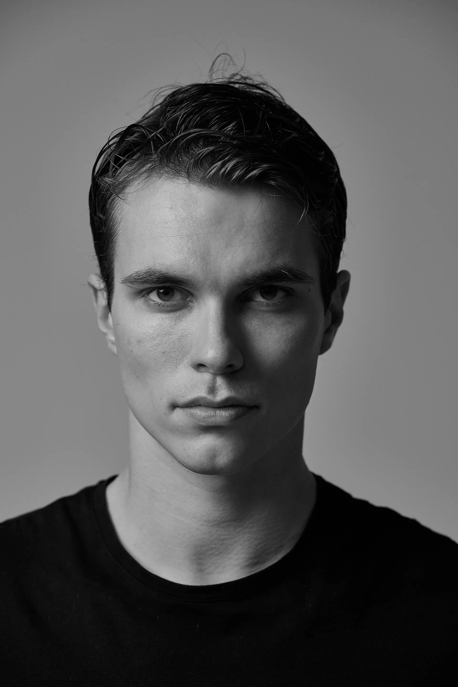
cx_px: 229
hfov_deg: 10.2
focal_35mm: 135
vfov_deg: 15.2
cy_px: 344
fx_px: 2576
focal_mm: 135
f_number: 5
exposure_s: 1/125
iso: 640
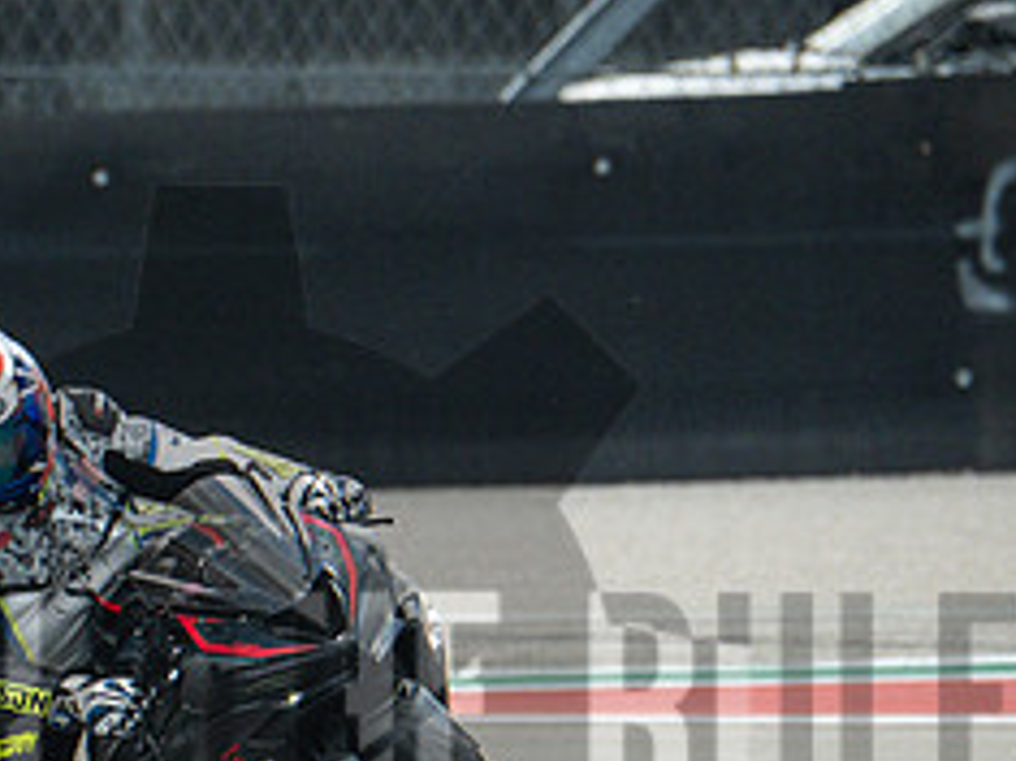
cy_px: 716
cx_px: 220
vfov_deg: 1.0
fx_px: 41745
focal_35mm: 1423
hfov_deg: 1.4
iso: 1600
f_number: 5.6
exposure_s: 1/1600
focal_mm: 400
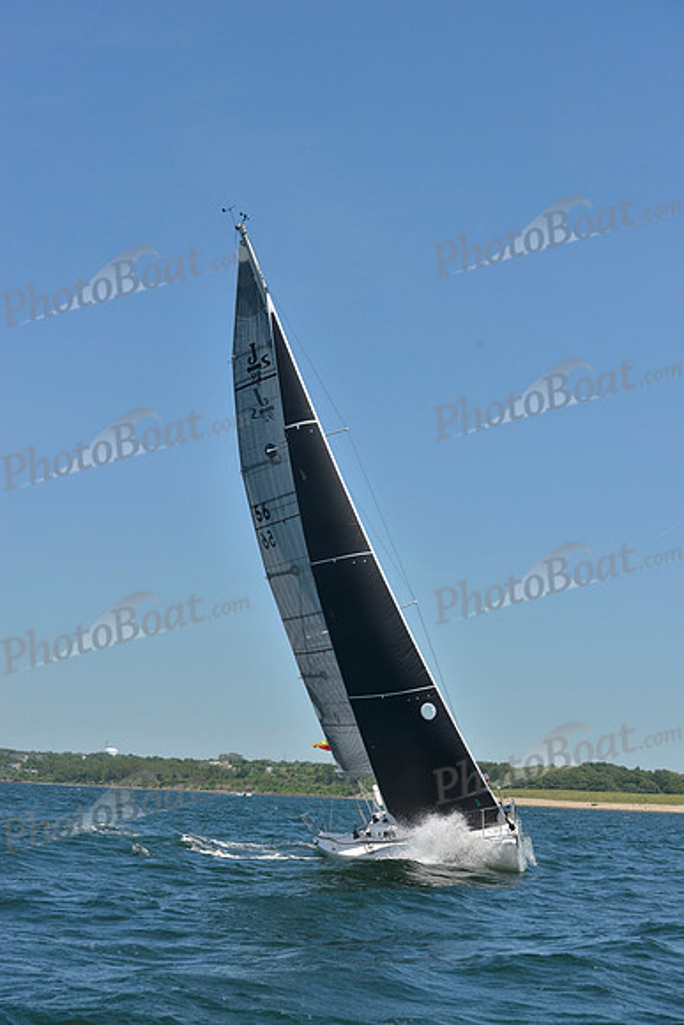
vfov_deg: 28.8
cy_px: 512
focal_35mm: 70
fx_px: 1994
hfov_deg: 19.5
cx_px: 342
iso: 280
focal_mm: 70
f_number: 9
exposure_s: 1/1250
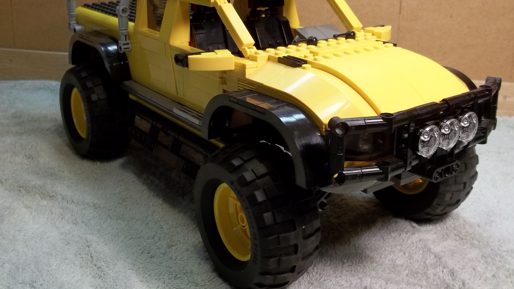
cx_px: 264
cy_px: 107
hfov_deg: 47.3
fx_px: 586
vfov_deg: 27.6
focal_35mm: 43
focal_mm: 5.9
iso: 64
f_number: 3.3
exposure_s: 1/40
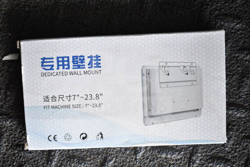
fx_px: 292
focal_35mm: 42
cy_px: 84
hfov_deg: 46.4
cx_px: 125
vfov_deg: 31.9
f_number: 4.2
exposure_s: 1/50
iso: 1600
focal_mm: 28
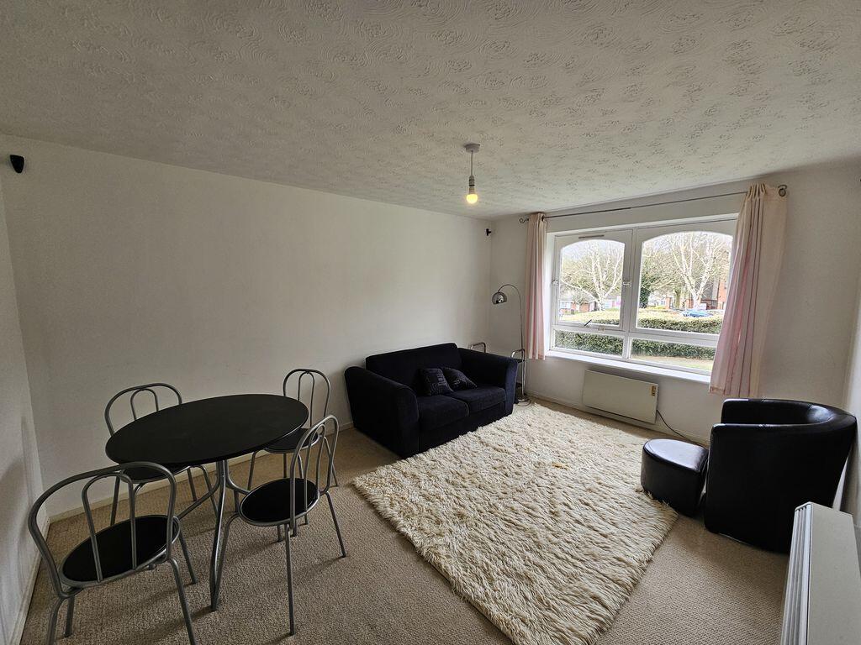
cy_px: 322
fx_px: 323
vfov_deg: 89.9
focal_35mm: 13
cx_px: 430
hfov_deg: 106.2
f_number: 2.2
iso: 80
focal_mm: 2.2
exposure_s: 1/100
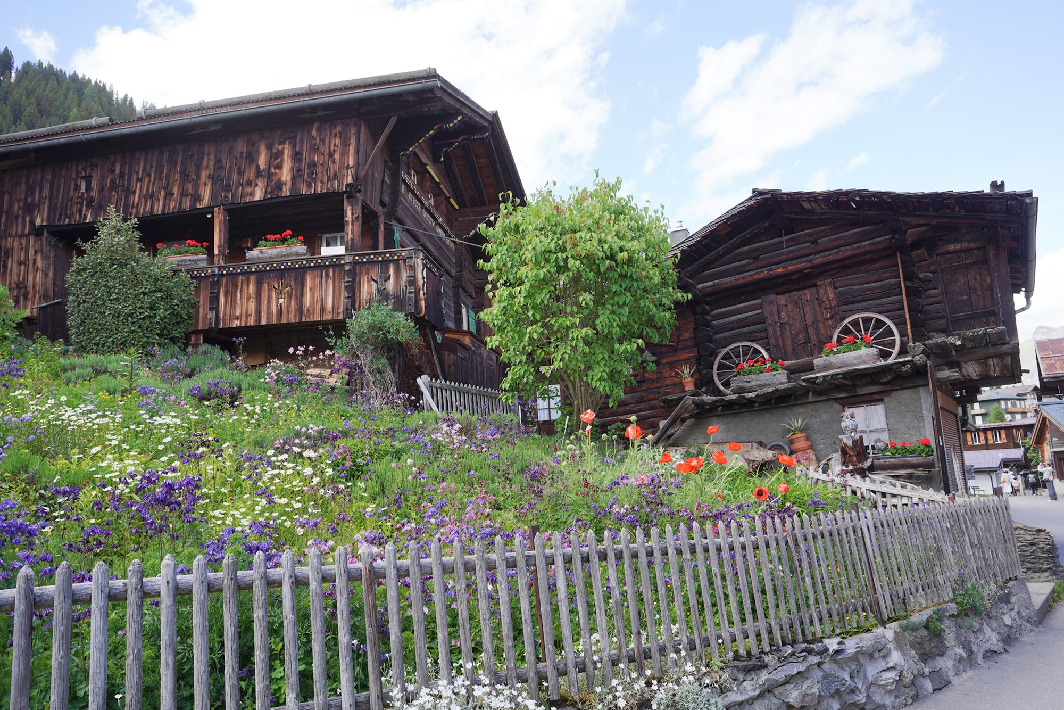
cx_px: 532
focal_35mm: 24
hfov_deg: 73.7
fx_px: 709
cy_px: 355
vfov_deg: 53.1
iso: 100
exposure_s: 1/100
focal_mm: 24
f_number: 7.1
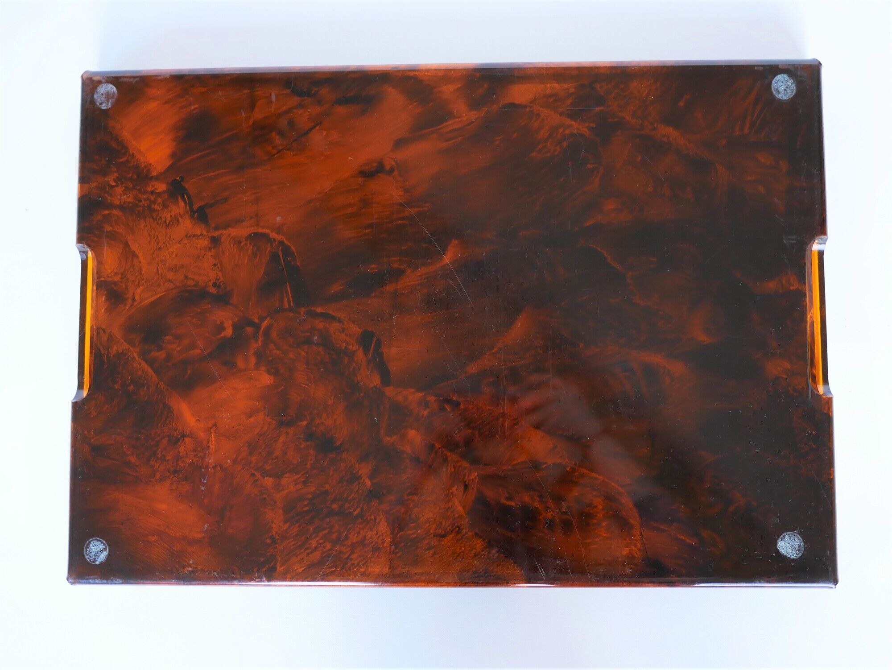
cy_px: 335
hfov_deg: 46.8
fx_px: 1031
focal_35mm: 40
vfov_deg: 36.0
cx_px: 446
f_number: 1.7
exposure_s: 1/60
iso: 400
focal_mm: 20
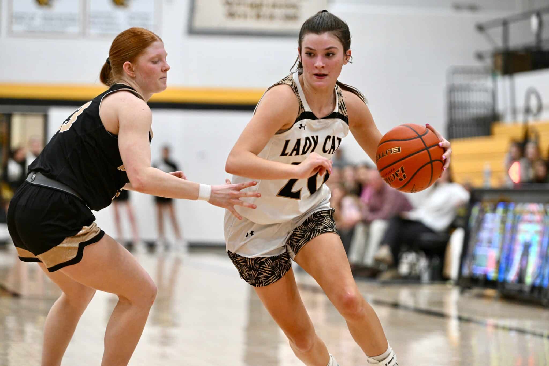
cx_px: 274
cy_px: 183
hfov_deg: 15.2
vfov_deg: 10.2
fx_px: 2058
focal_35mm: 135
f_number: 2.8
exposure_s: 1/1000
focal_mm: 135
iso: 3200
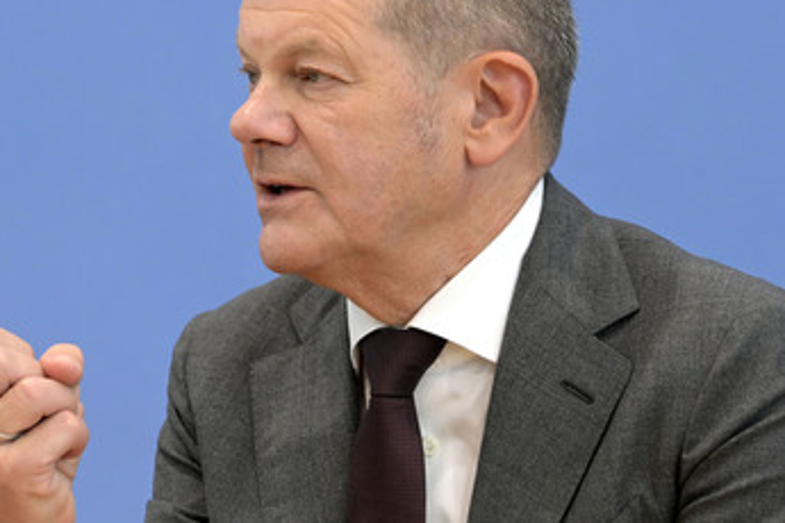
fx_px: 4557
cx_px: 345
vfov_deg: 6.6
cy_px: 186
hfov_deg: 9.8
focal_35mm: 209
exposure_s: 1/500
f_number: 6.3
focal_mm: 160
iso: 5000
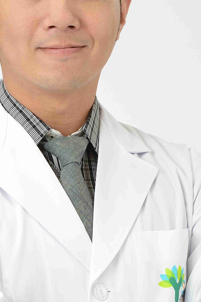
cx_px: 47
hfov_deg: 5.7
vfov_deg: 8.4
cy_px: 256
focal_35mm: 243
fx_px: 2033
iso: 125
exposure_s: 1/125
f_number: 11
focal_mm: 82
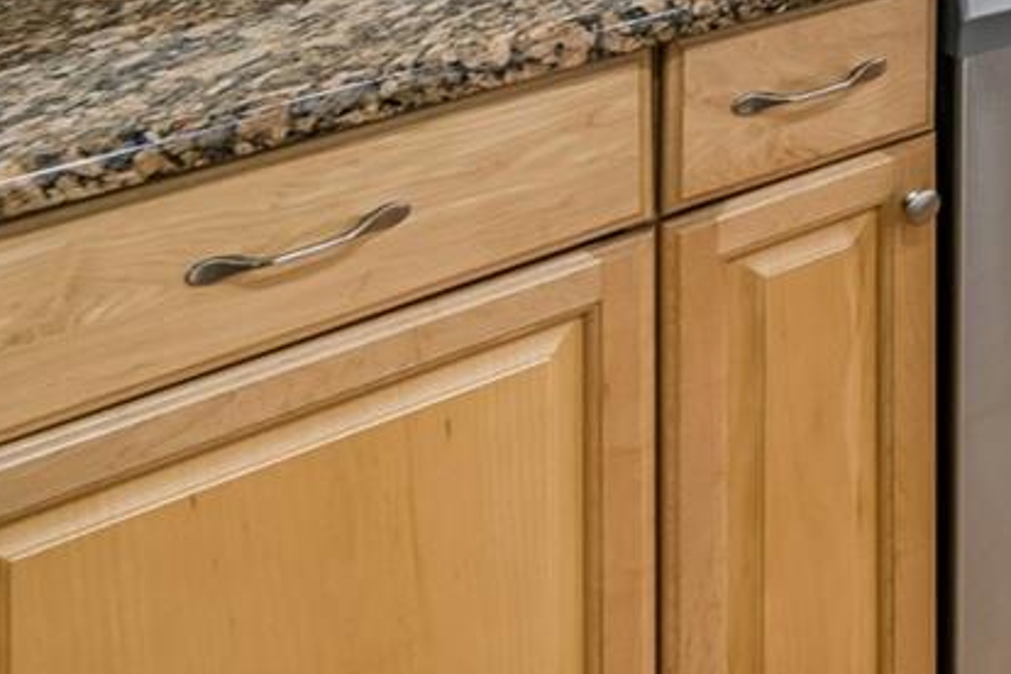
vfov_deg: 17.8
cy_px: -601
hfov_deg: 21.5
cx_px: 1844
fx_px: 1629
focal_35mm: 58
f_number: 7.1
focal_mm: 10
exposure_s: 1/3.33
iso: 100
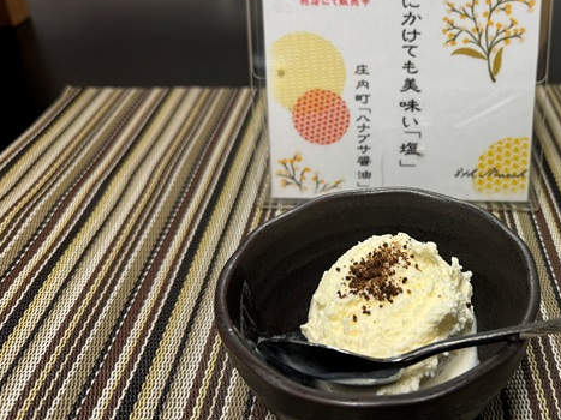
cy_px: 143
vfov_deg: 38.3
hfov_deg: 48.0
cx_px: 430
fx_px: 599
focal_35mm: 37
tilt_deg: -30.0
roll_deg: -1.0
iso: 160
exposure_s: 1/100
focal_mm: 6.76
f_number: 1.78
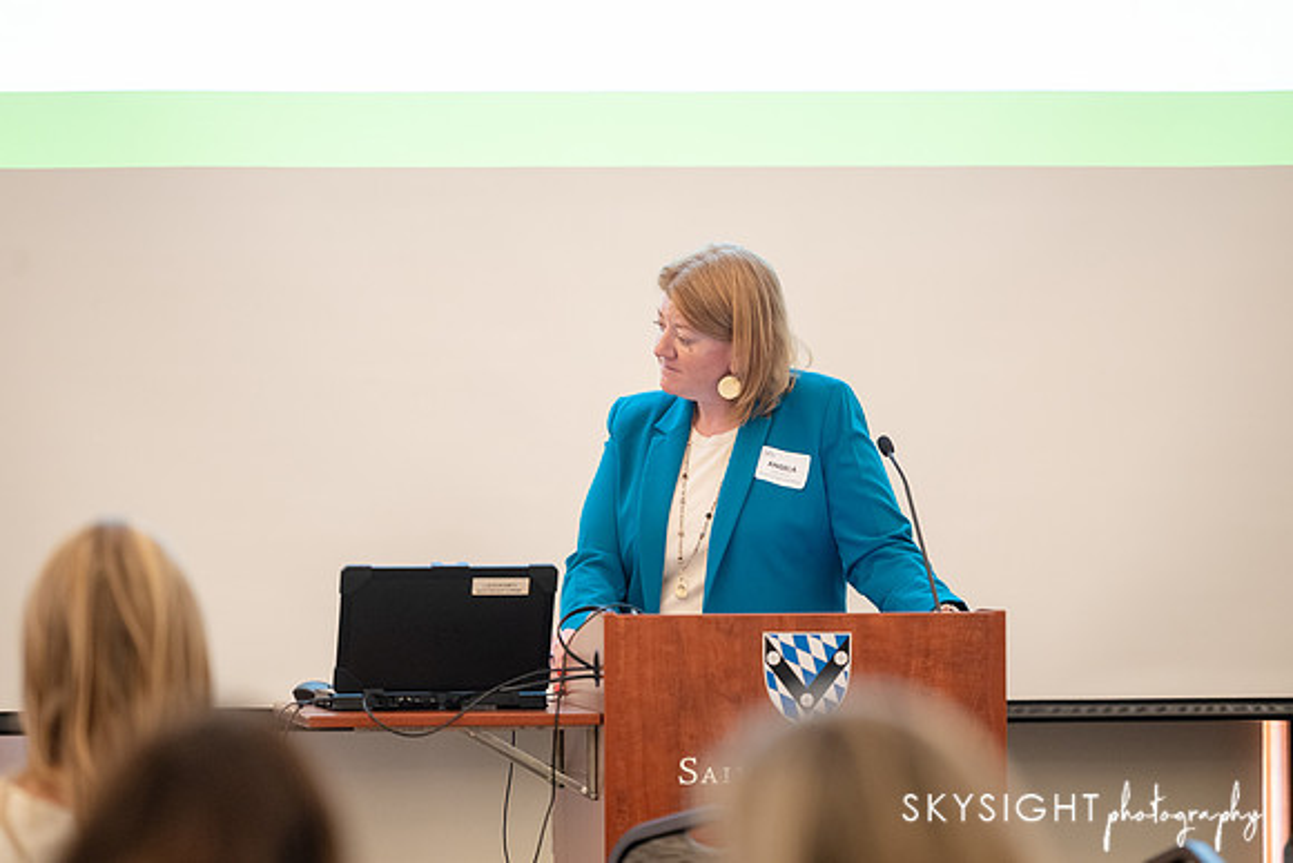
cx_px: 646
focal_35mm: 203
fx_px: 7305
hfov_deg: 10.1
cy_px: 432
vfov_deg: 6.8
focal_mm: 200
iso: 3200
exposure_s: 1/250
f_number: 2.8
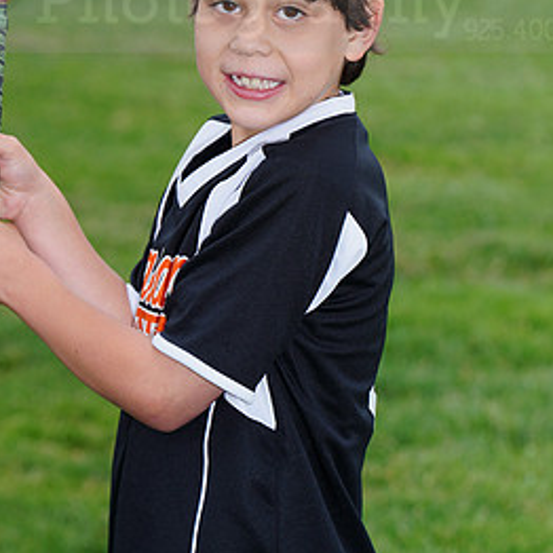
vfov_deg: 5.2
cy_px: -15
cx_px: 189
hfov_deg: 5.2
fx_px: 6091
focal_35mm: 337
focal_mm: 179
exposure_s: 1/200
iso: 200
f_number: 8
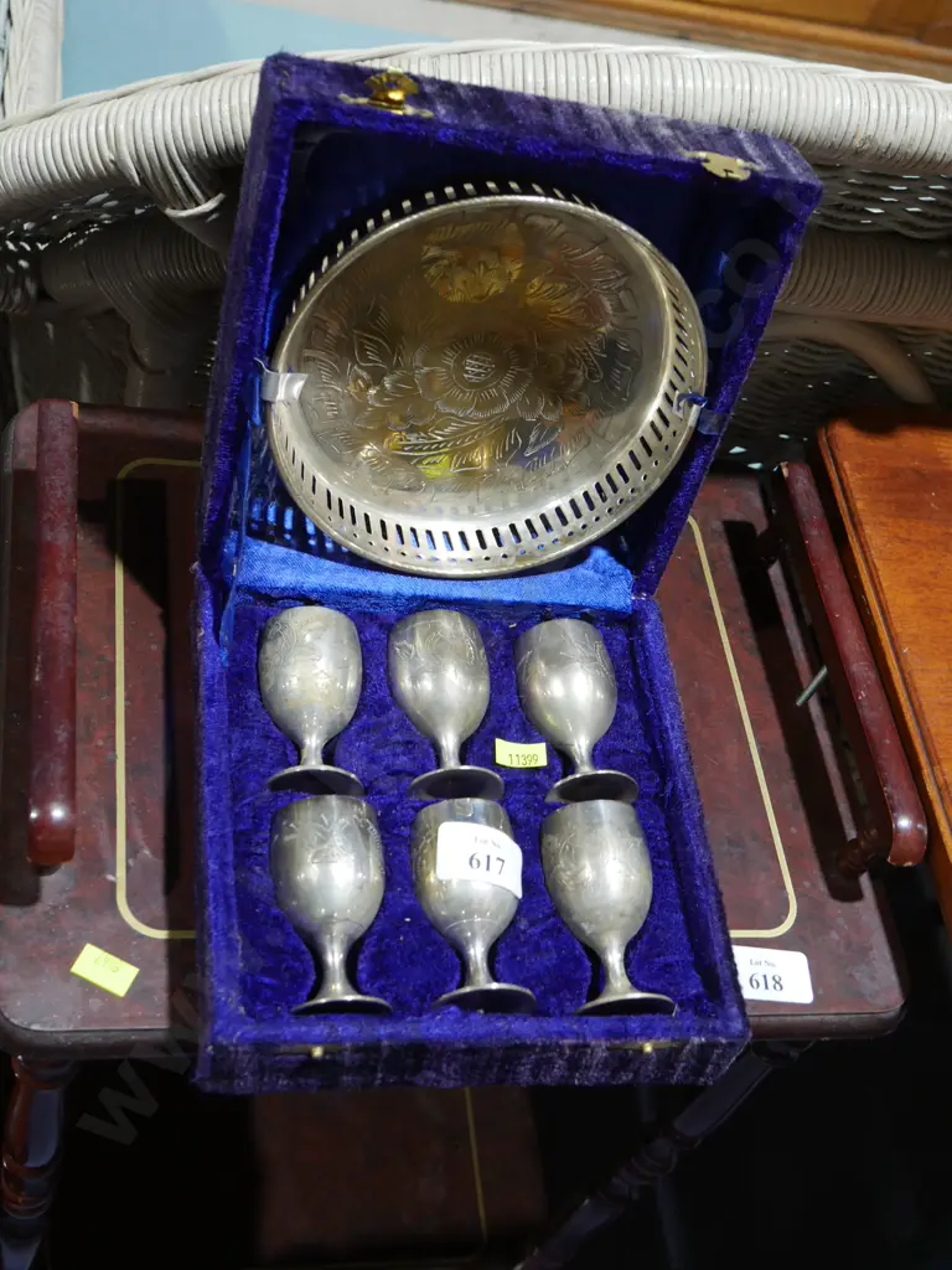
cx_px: 476
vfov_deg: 42.9
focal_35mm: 44
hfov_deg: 32.9
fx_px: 1613
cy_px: 635
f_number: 4.7
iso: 500
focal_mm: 22
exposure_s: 1/60
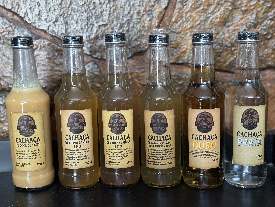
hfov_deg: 36.8
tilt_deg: -10.7
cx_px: 138
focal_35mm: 52
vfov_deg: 28.0
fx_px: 413
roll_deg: +0.9
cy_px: 104
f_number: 1.6
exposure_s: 1/40
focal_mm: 5.96
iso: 200
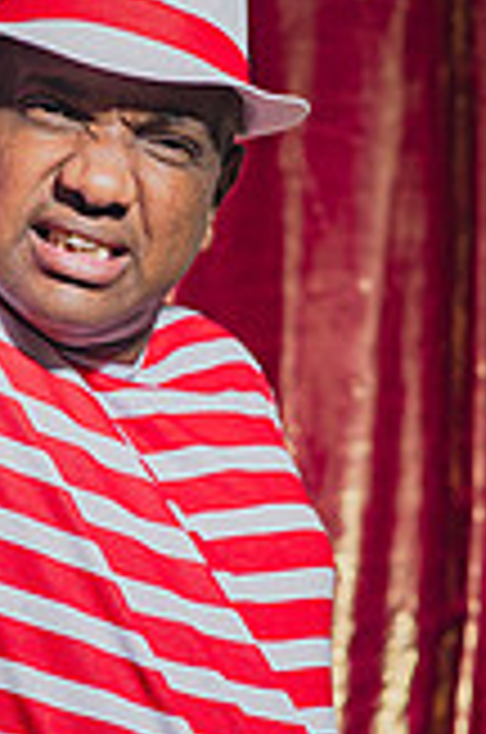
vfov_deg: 8.8
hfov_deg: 5.8
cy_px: 203
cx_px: 115
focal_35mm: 235
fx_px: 4779
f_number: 3.2
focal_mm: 85
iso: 125
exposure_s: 1/200
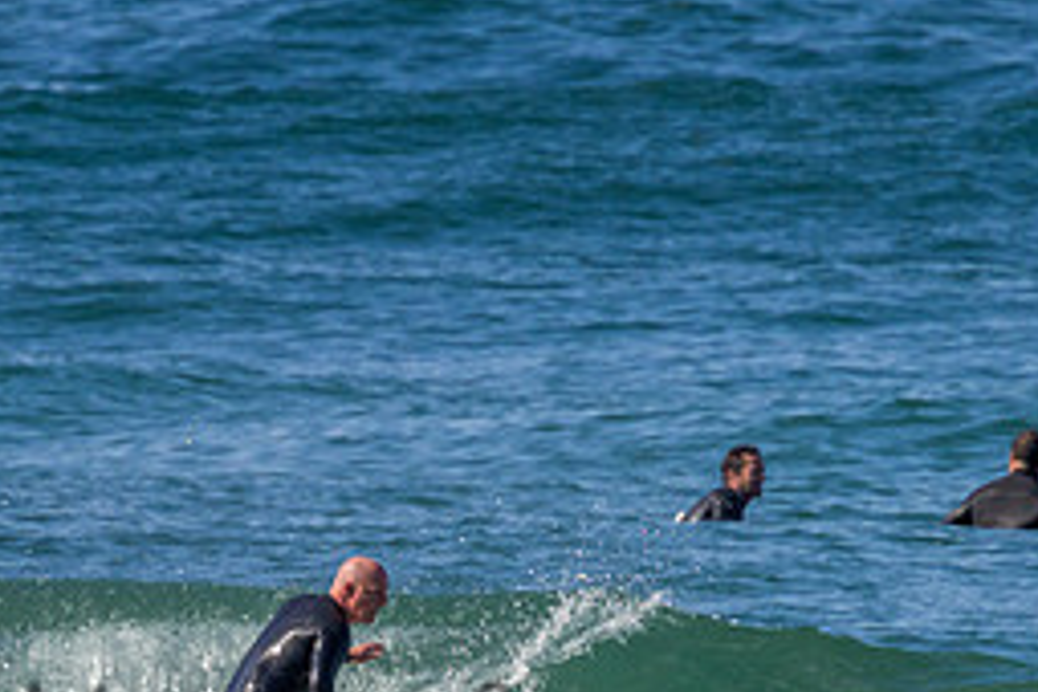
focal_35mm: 1819
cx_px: 448
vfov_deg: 0.8
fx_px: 52444
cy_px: 710
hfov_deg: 1.1
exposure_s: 1/2000
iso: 1100
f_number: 11
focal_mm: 800
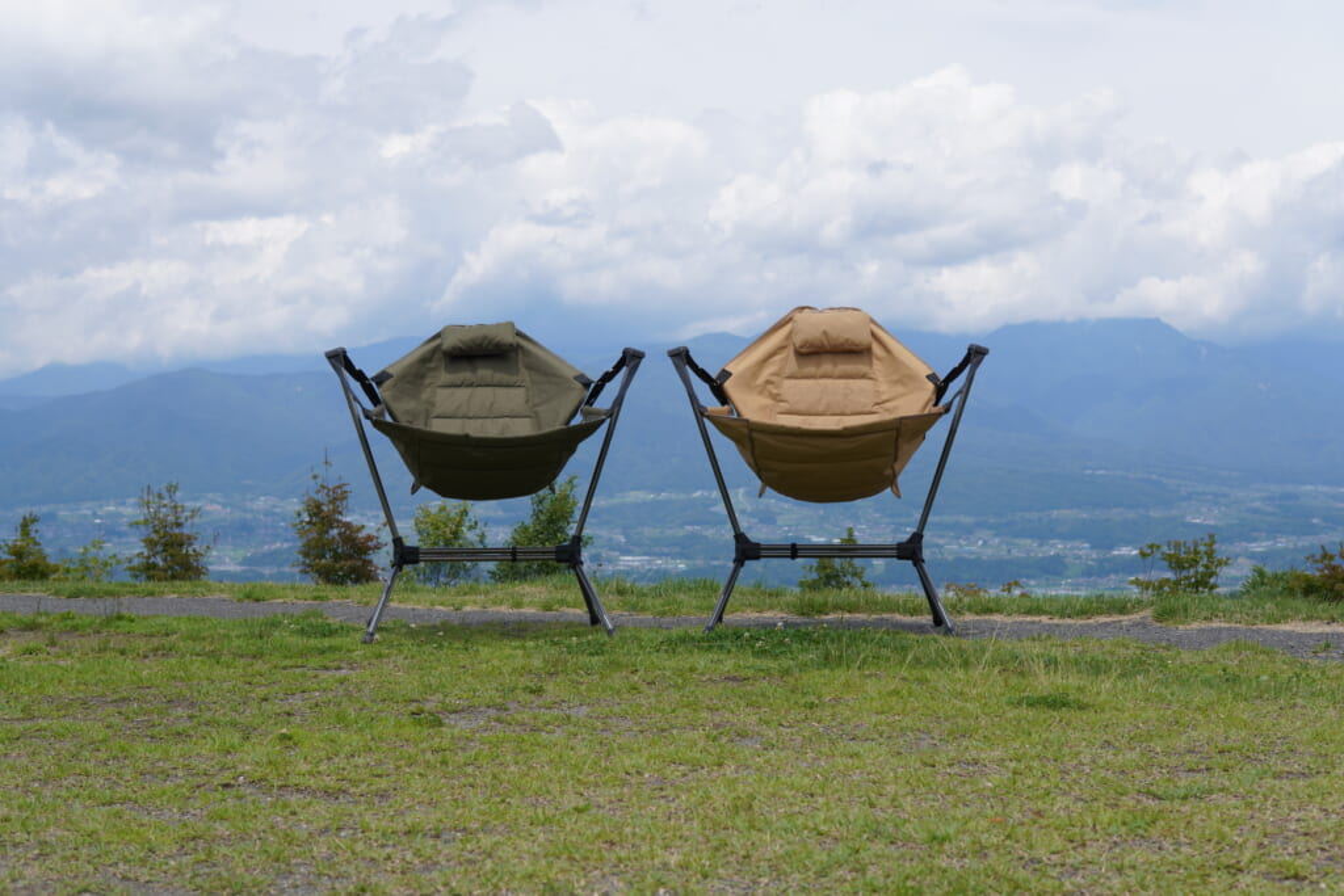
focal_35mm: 45
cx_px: 672
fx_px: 1680
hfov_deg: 43.6
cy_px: 448
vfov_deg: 29.9
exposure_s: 1/1000
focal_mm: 30
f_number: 5
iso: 100
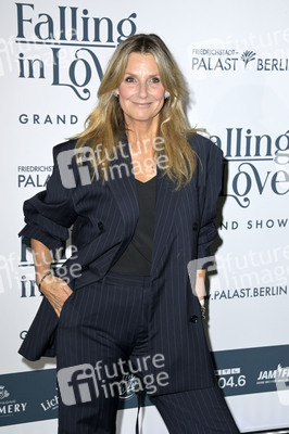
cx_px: 144
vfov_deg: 28.9
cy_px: 217
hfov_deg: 19.4
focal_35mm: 70
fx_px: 844
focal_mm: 70
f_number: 6.3
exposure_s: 1/250
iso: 640
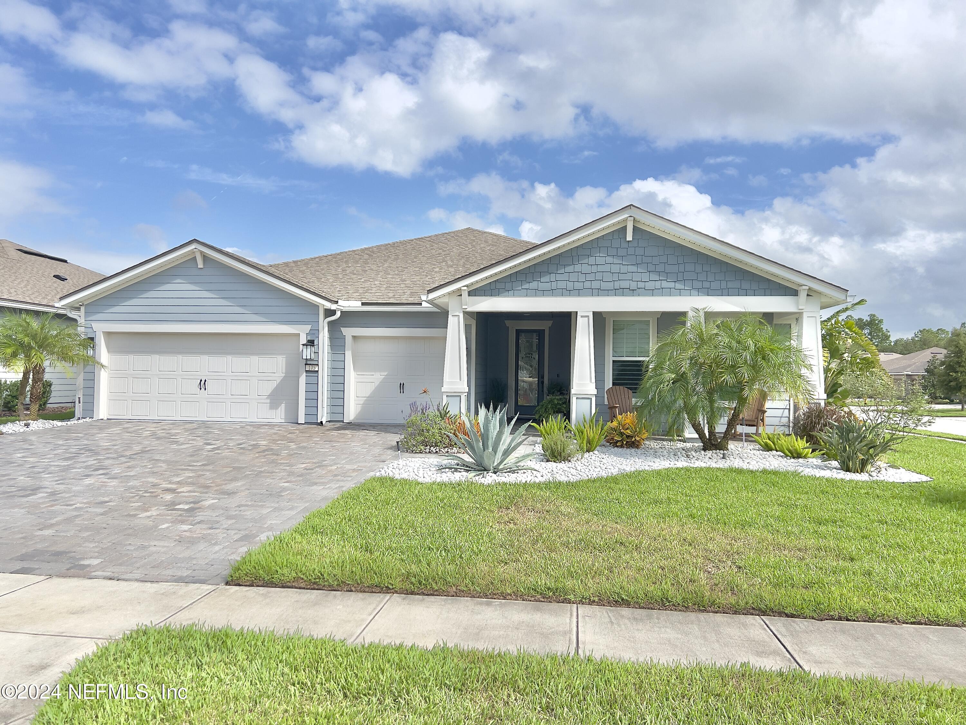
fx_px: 726
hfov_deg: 67.3
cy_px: 362
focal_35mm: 26
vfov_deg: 53.1
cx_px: 483
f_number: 1.5
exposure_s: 1/5587
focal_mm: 5.7
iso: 50
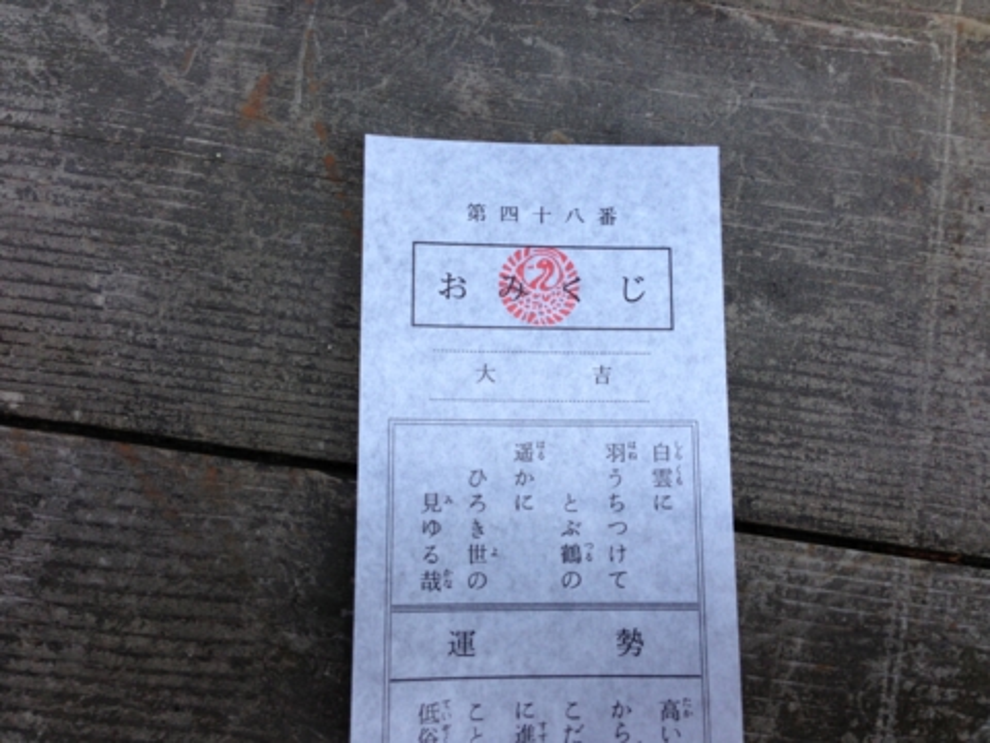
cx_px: 495
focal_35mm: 33
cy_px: 372
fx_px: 944
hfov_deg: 55.4
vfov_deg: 42.9
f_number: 2.4
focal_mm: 4.13
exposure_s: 1/30
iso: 64
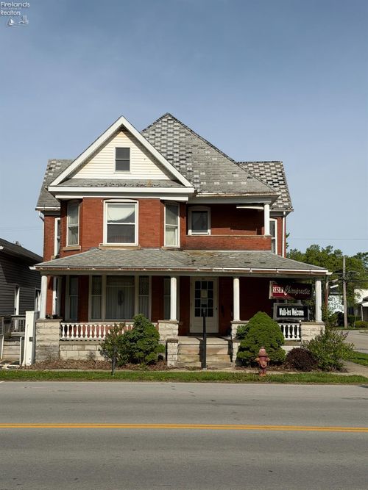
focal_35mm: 48
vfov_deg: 39.7
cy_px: 245
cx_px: 184
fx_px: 681
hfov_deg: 30.3
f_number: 1.78
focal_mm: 6.76
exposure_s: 1/8772
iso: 64
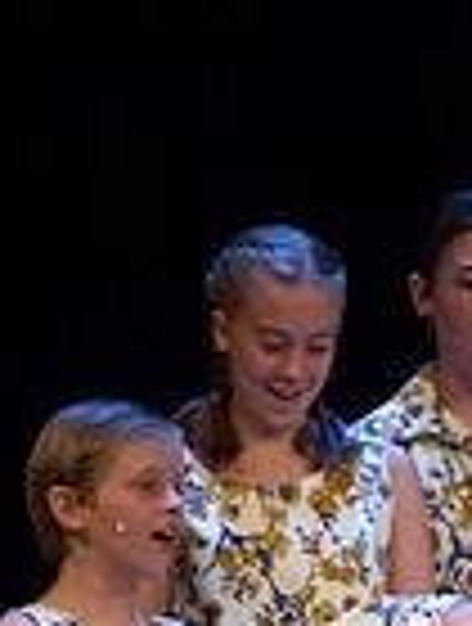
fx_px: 6750
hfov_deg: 4.0
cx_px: 591
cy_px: 932
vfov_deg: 5.3
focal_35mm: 373
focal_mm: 80
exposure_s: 1/30
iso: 1600
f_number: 2.8
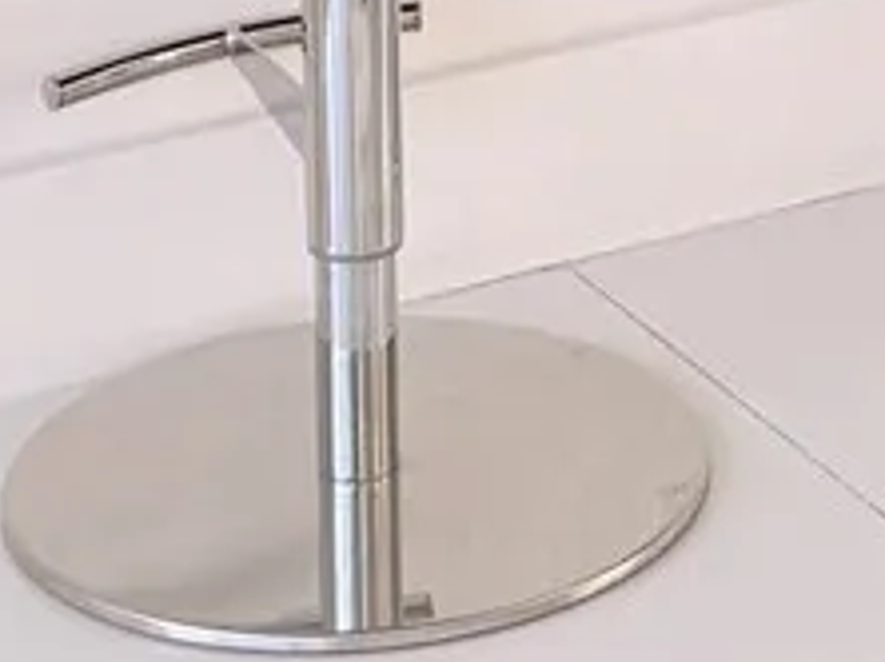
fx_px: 4418
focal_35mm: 173
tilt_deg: -4.9
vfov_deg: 7.6
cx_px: 797
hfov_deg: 11.4
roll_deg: +1.3
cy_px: -1240
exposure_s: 1/209
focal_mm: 6.76
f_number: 1.78
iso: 64
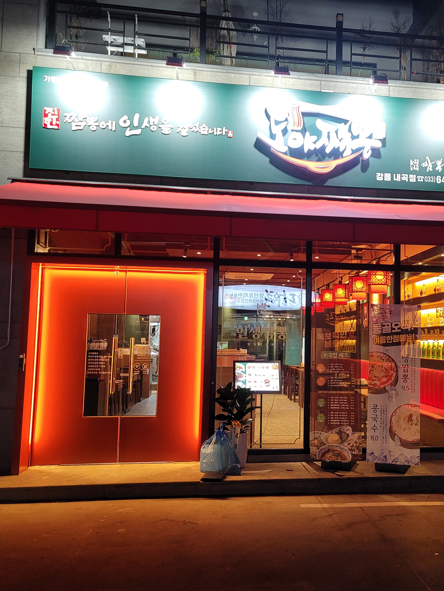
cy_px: 291
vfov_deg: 54.0
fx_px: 581
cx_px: 299
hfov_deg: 41.2
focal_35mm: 34
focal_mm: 7
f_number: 1.8
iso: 200
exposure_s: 1/60
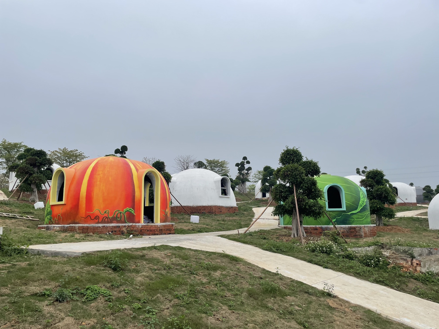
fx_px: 330
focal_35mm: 26
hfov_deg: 67.3
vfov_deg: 53.1
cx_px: 220
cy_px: 164
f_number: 1.6
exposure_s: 1/636
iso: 32
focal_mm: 4.2
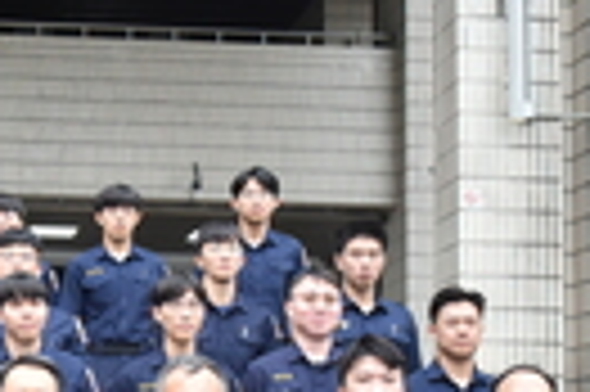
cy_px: 403
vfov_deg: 13.7
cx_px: 5
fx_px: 1604
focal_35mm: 98
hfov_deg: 20.2
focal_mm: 32
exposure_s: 1/250
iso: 1250
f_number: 8
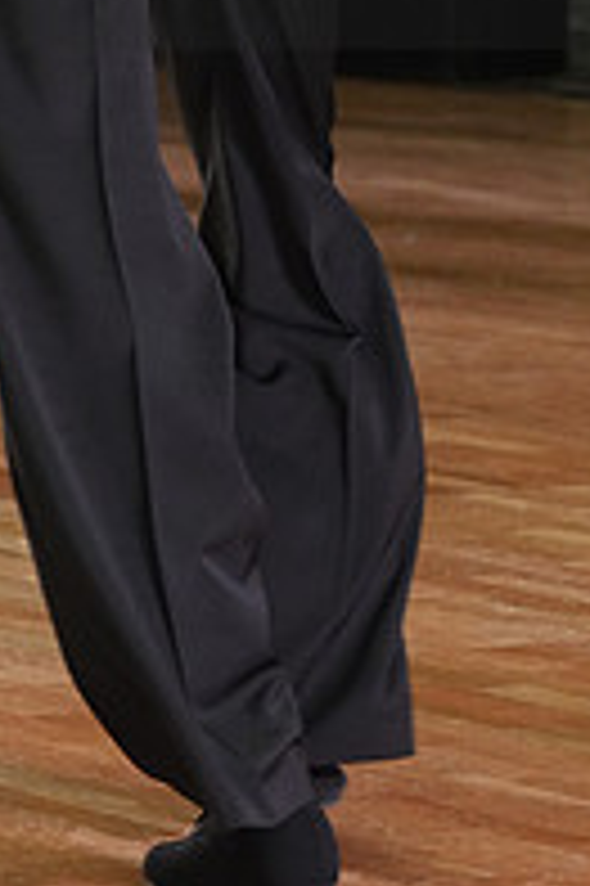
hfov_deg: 5.4
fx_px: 6304
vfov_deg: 8.0
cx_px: 318
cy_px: -99
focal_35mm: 256
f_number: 5.6
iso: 3200
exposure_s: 1/200
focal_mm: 87
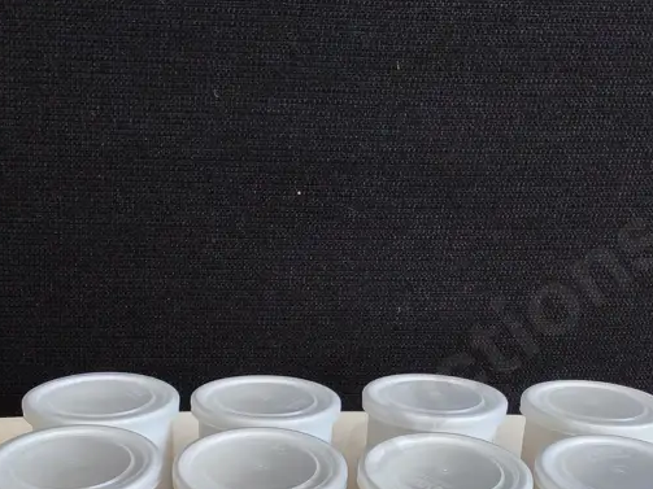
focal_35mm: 55
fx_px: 1037
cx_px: 339
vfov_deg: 25.4
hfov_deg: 34.9
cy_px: 470
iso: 100
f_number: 2
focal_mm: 2.87
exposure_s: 1/120
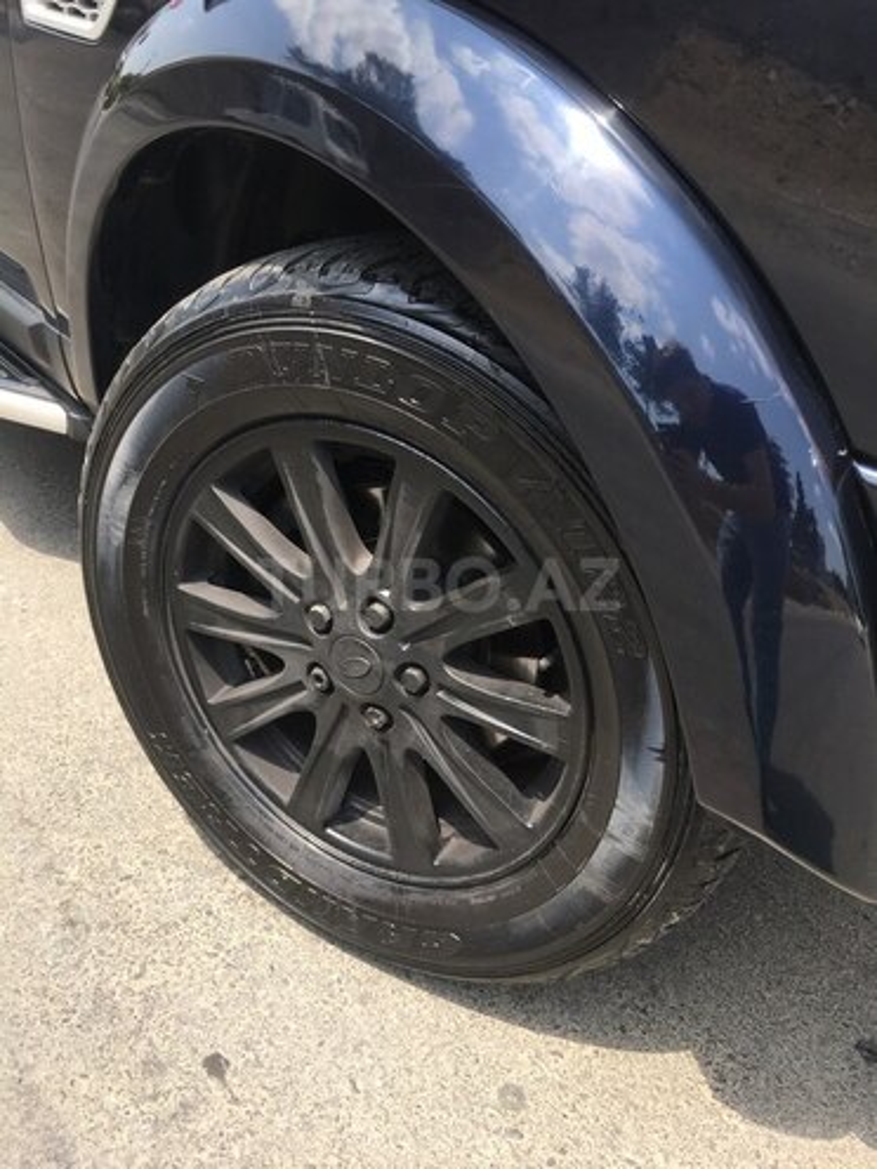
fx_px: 980
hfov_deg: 48.2
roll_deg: -9.4
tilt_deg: -29.5
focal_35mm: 29
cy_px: 584
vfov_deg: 61.7
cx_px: 438
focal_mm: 4.15
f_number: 2.2
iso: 25
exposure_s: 1/375
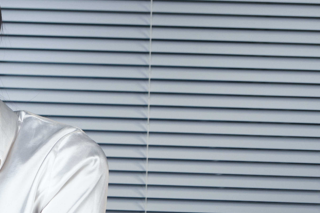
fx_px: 1492
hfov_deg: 12.1
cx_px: 28
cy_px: 180
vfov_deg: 8.1
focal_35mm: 168
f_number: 5.6
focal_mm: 55
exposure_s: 1/160
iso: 800
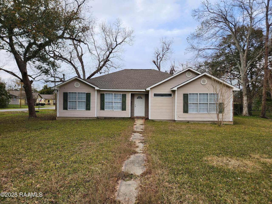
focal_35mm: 23
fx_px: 181
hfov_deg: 73.9
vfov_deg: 58.9
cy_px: 102
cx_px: 136
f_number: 1.8
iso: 20
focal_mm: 5.4
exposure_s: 1/453
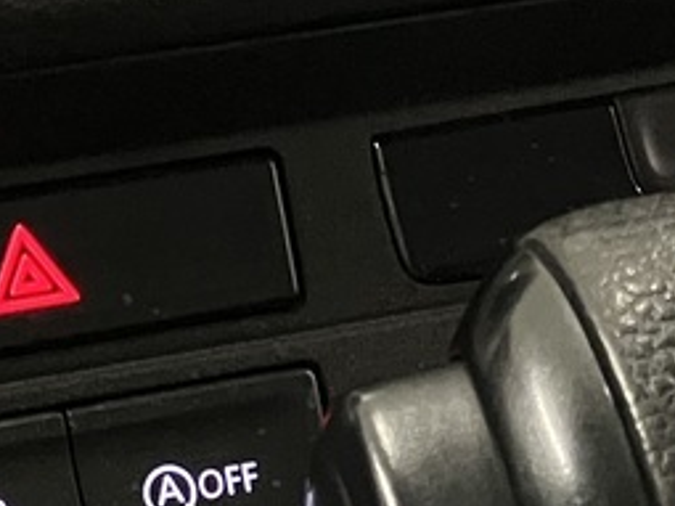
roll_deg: +0.4
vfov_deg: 9.0
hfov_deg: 12.4
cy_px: 927
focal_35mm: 158
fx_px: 3079
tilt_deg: -38.2
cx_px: 630
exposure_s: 1/30
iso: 400
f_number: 1.8
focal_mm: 3.99
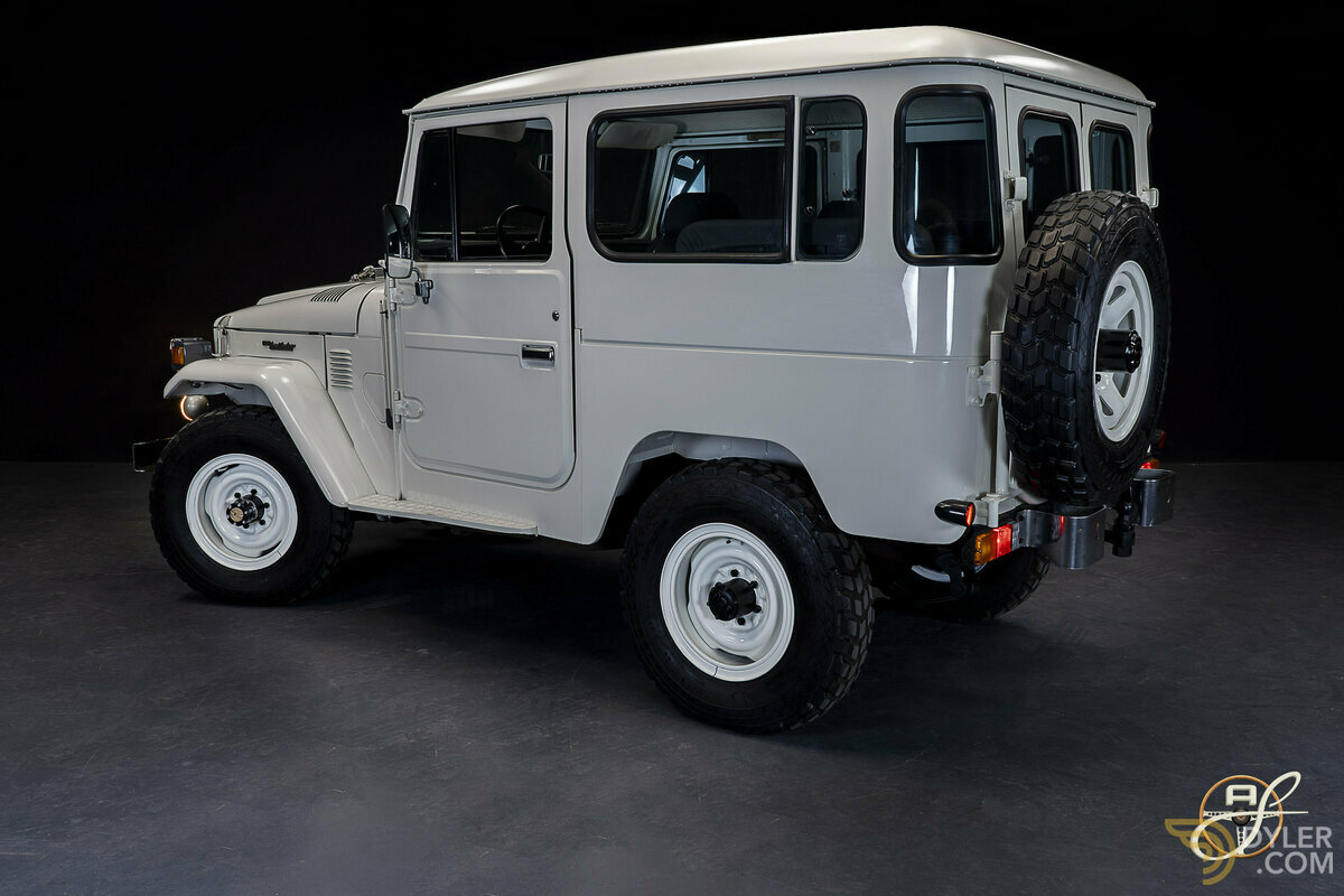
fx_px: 1269
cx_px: 672
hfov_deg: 55.8
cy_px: 448
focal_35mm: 34
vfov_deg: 38.9
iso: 250
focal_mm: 34
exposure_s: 1/2.5
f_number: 10
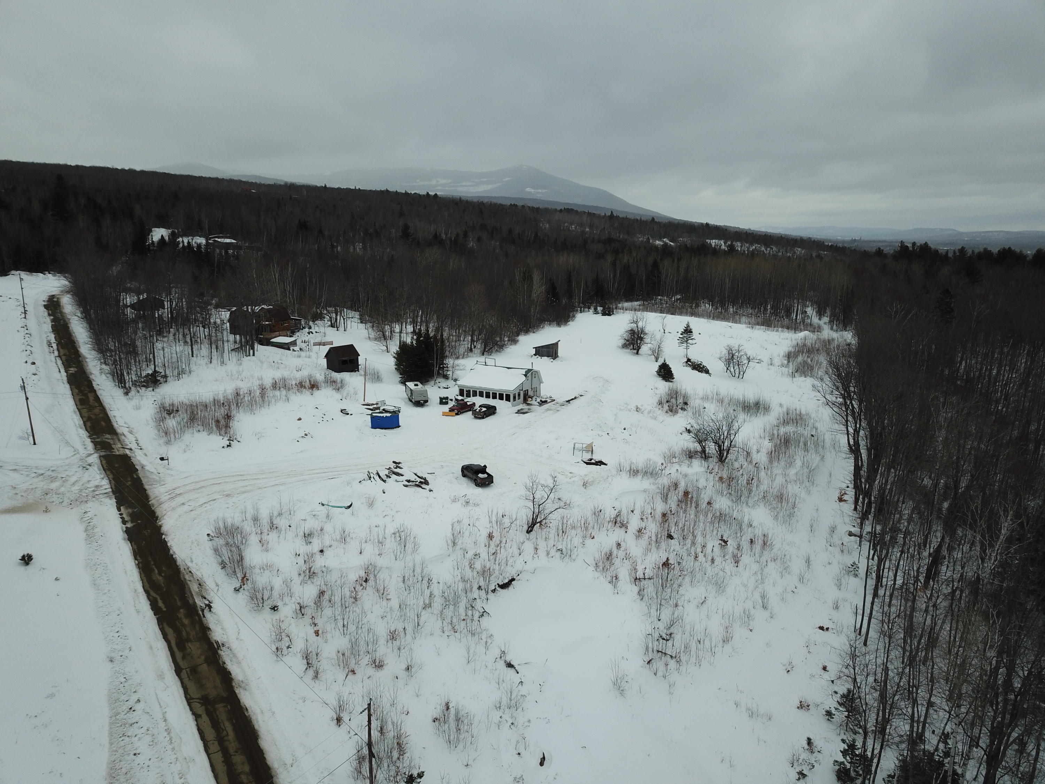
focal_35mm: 26
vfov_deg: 53.1
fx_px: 785
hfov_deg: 67.3
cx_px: 522
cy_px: 392
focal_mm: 4.73
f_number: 2.2
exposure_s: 1/1161
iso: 100
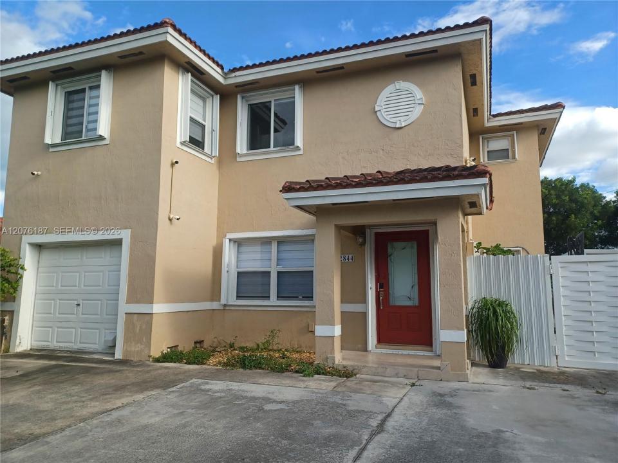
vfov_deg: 54.9
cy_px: 232
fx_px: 446
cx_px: 309
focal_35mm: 25
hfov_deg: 69.4
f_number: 1.8
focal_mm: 4.6
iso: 32
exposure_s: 1/216
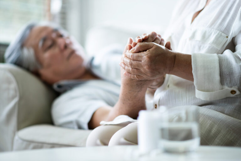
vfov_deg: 16.1
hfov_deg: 23.9
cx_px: 120
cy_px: 80
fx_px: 569
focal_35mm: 85
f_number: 2
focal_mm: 85
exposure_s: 1/400
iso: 500
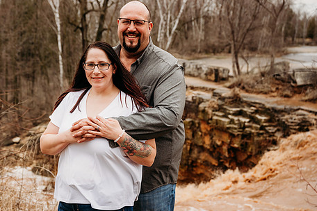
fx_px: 493
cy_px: 95
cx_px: 117
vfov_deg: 24.2
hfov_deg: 35.4
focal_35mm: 56
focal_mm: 44
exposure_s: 1/1000
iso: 400
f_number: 4
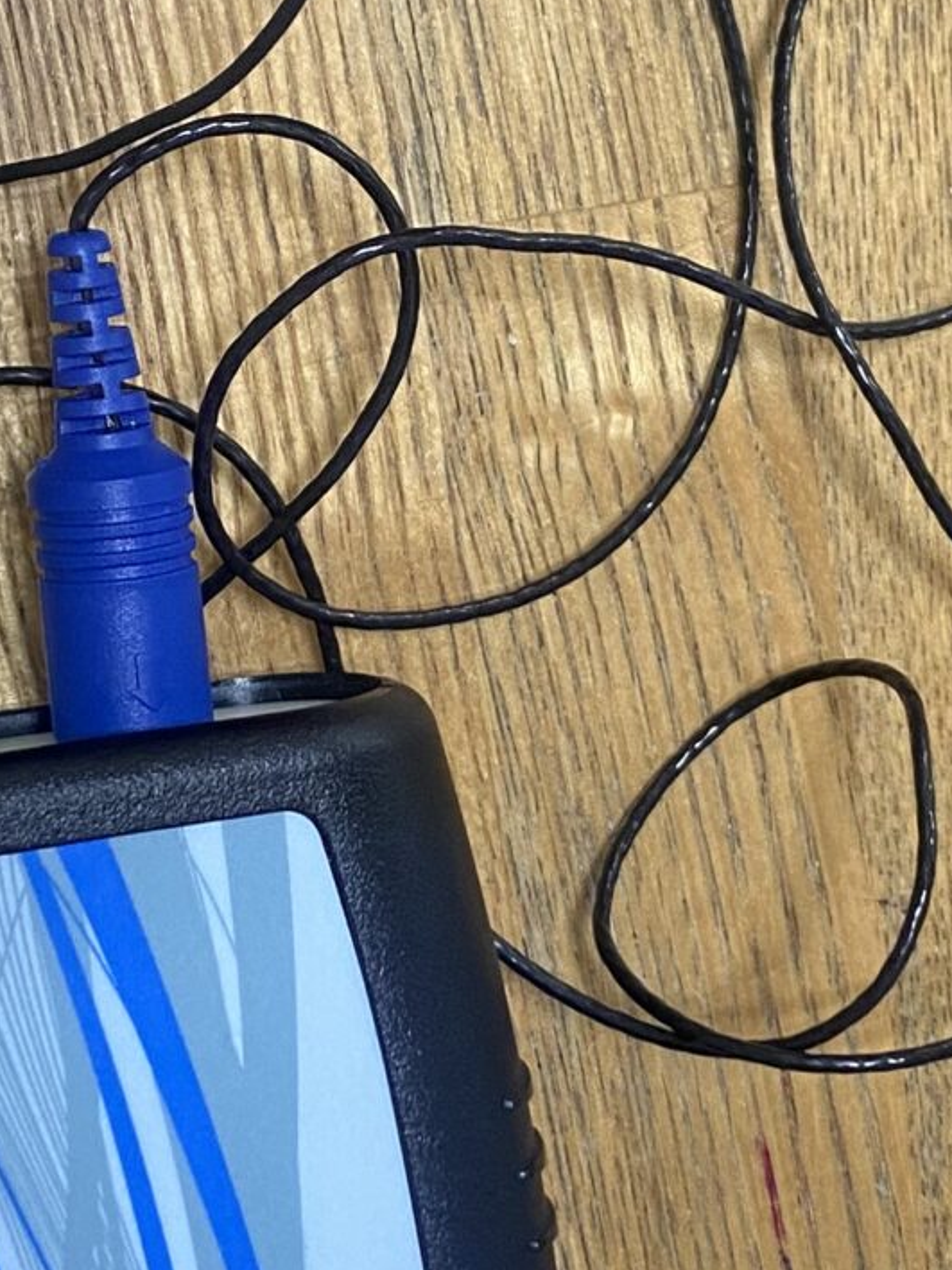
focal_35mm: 94
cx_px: 477
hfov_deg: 15.7
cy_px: 500
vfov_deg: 20.8
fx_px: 3447
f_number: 1.8
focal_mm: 4.25
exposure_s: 1/53
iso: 125
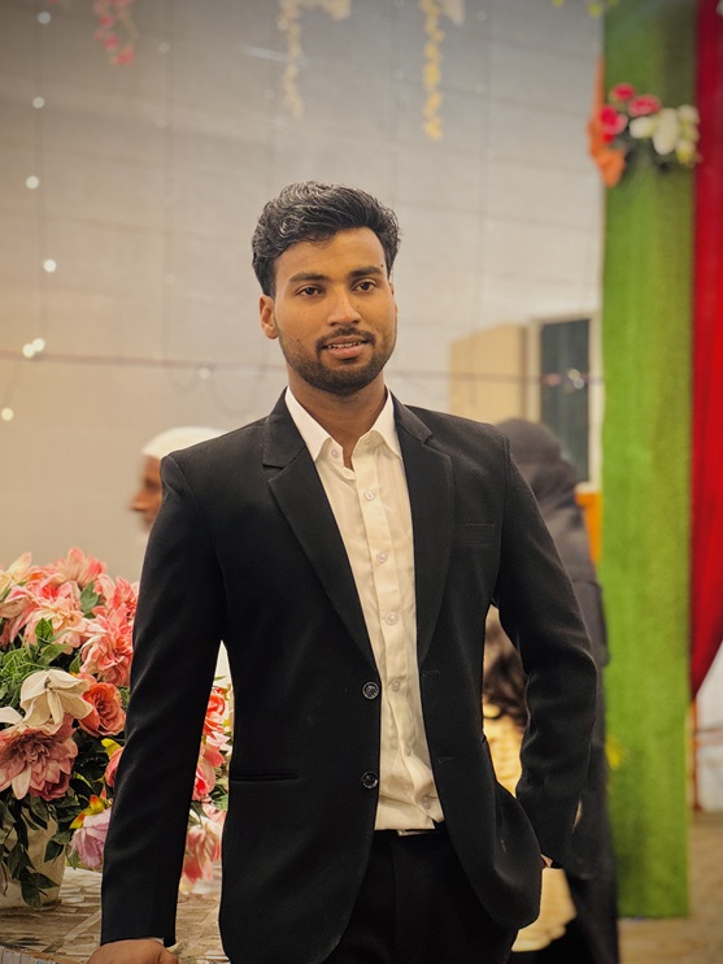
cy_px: 509
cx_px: 356
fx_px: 2310
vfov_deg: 23.5
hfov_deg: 17.8
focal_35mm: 83
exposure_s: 1/50
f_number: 2.8
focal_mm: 9
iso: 250
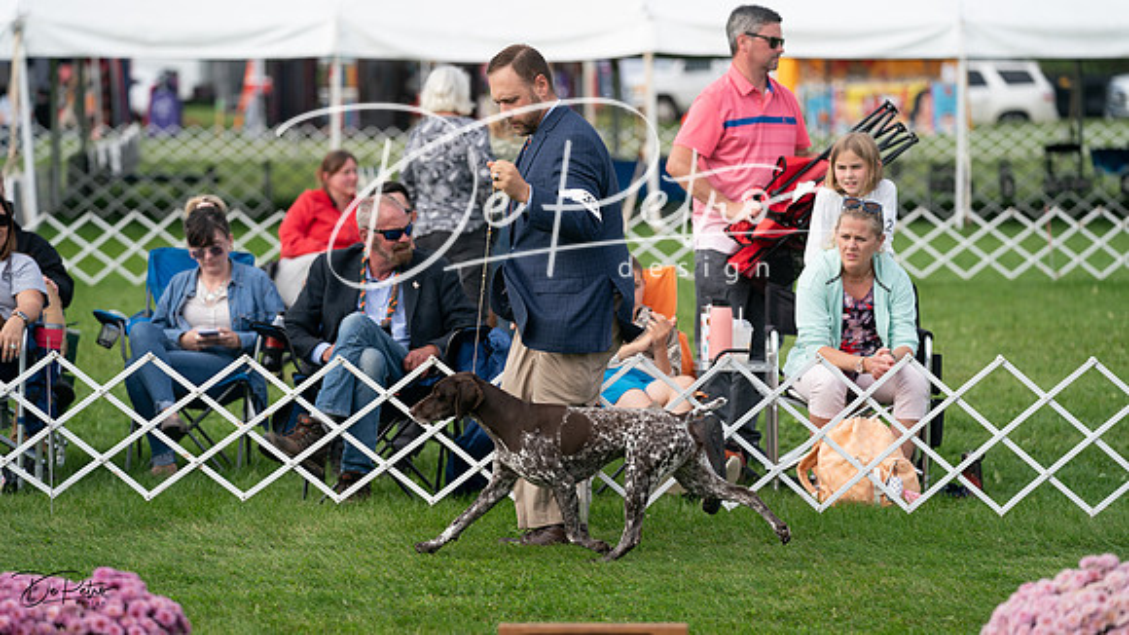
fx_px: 4828
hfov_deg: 13.3
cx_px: 564
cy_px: 318
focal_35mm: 161
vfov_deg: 7.5
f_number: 3.5
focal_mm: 154
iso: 250
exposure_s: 1/1600
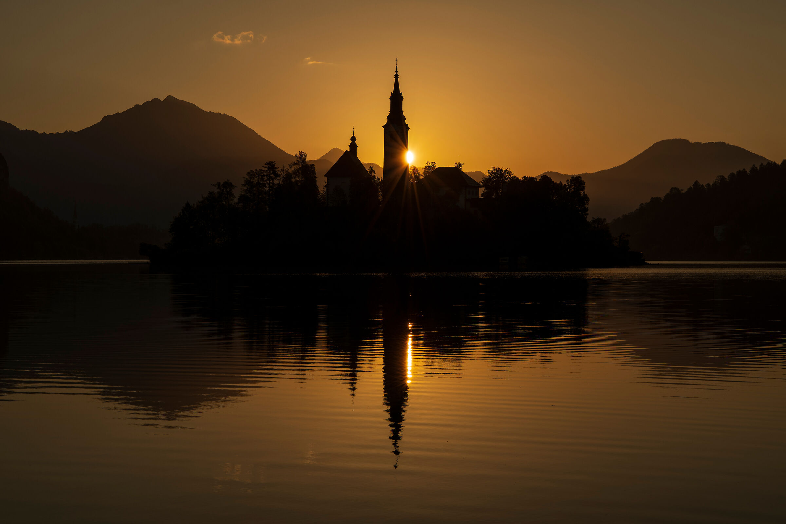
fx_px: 1310
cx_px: 393
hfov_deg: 33.4
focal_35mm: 60
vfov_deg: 22.6
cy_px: 262
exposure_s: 1/500
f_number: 18
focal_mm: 60
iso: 100
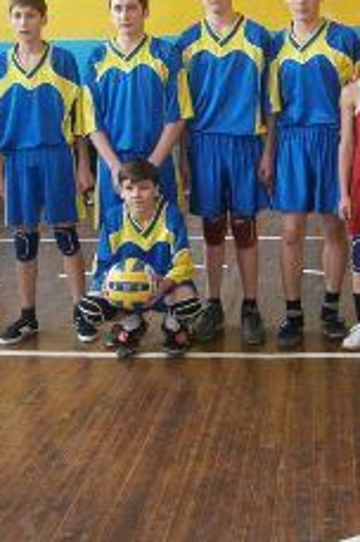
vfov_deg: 37.4
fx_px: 797
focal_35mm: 53
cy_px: 220
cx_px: 211
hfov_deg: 25.4
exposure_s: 1/30
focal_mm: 4.7
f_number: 2.8
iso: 125
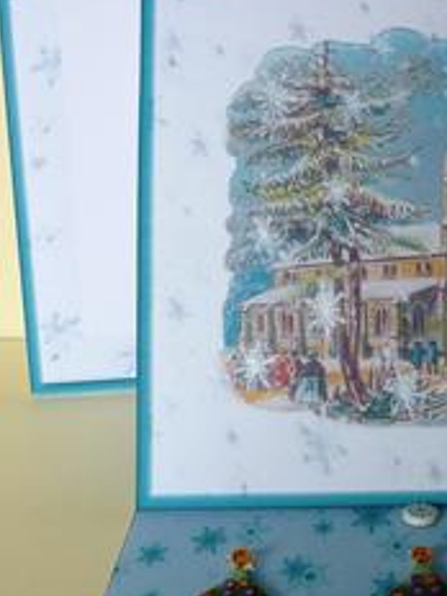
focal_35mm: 68
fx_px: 1171
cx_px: 393
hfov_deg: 21.2
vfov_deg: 28.5
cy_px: 262
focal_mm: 5.7
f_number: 3.5
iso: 100
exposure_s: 1/30
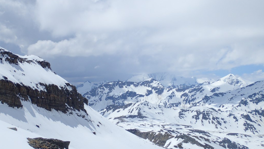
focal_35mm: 51
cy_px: 60
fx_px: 357
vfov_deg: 23.5
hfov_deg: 40.6
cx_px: 132
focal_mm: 8.41
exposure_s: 1/500
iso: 200
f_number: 13
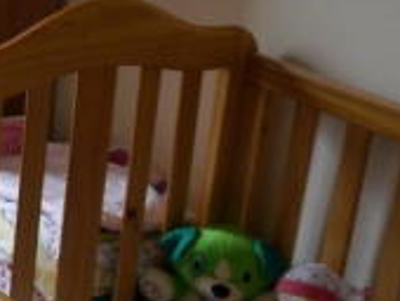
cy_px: 133
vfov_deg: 15.4
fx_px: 1111
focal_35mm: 96
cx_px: -154
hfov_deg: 18.6
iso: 640
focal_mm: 14
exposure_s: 1/60
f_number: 3.5
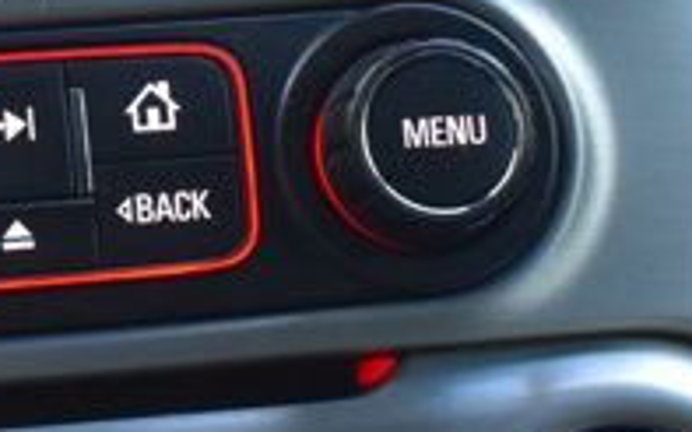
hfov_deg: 14.3
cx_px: -49
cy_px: 77
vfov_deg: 9.1
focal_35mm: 143
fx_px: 2696
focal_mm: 18
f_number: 6.3
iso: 900
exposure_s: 1/15
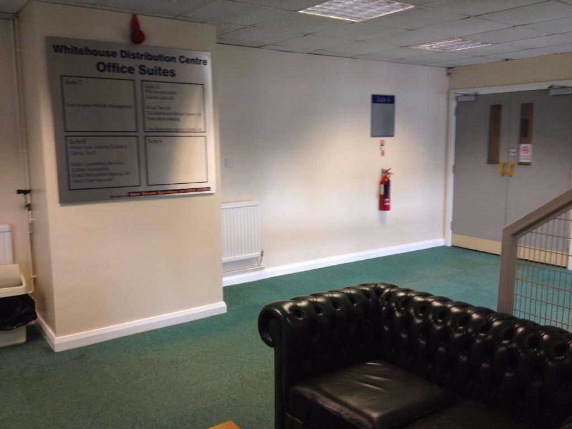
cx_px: 286
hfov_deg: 52.6
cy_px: 214
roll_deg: +0.2
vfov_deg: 40.7
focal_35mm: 35
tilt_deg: -11.1
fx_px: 578
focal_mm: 4.28
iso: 50
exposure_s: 1/24
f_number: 2.4
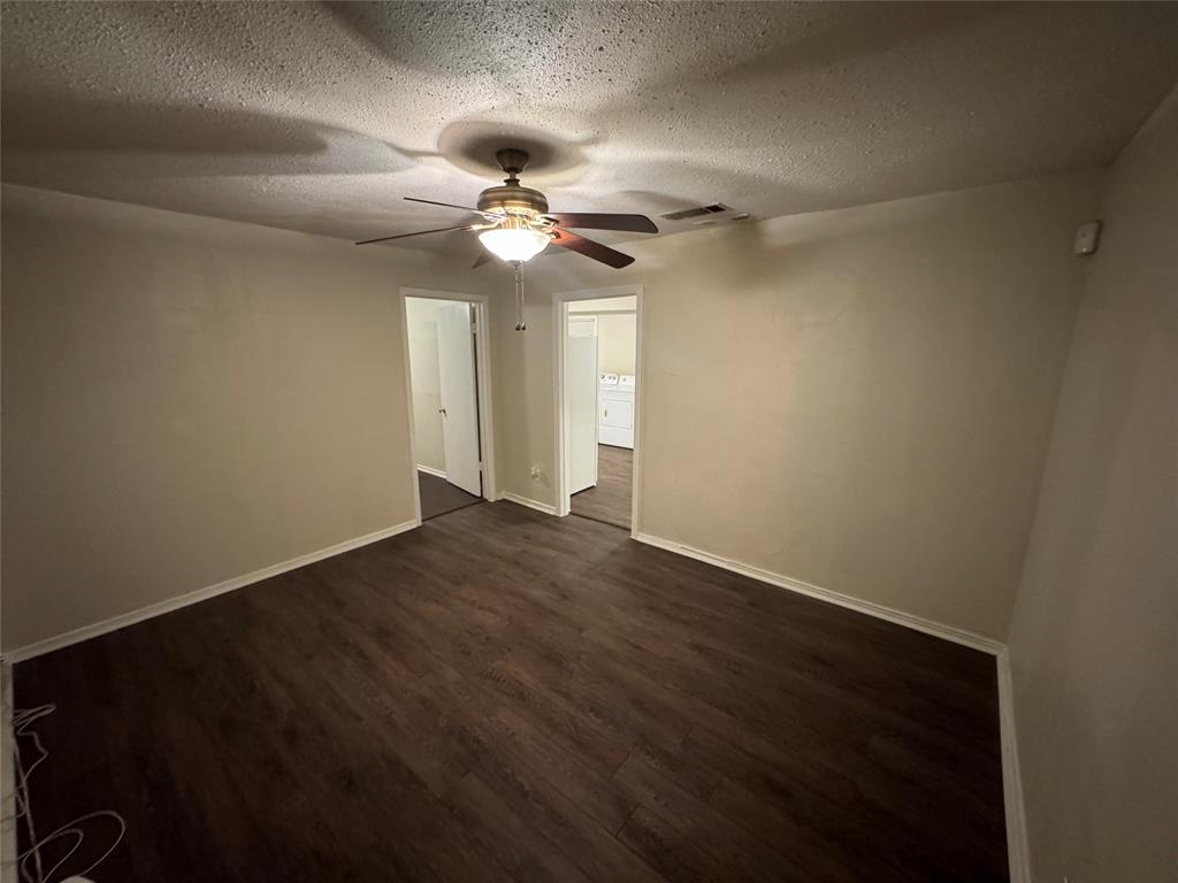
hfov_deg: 102.1
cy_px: 442
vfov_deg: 85.7
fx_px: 476
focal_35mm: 14
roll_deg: -0.2
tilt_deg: -12.1
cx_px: 589
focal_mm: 2.22
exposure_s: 1/60
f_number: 2.2
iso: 1000
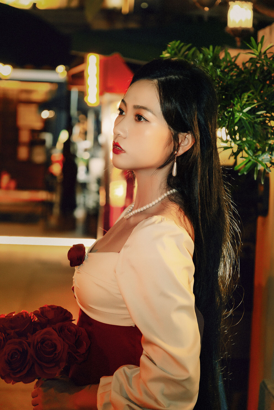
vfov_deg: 26.7
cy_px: 205
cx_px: 137
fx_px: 868
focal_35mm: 76
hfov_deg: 17.9
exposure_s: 1/125
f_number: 4
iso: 2500
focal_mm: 76
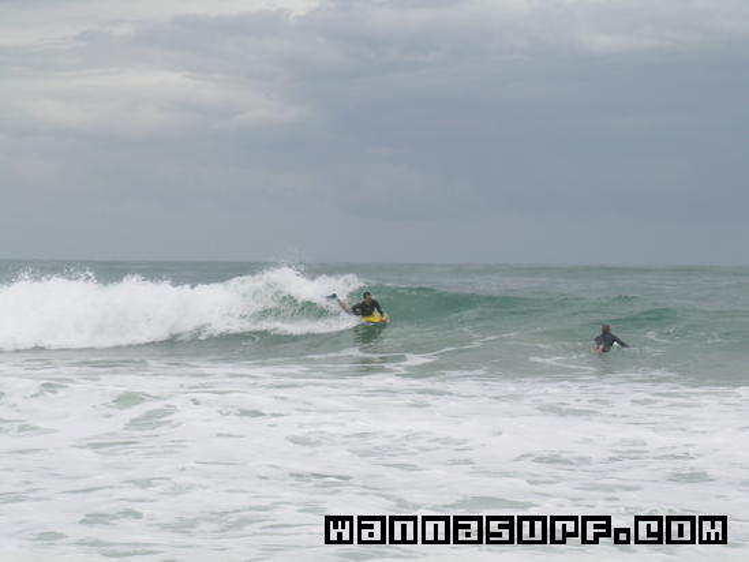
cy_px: 281
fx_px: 2510
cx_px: 374
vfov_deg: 12.8
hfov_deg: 17.0
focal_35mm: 116
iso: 50
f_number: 7.3
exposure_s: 1/196
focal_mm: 24
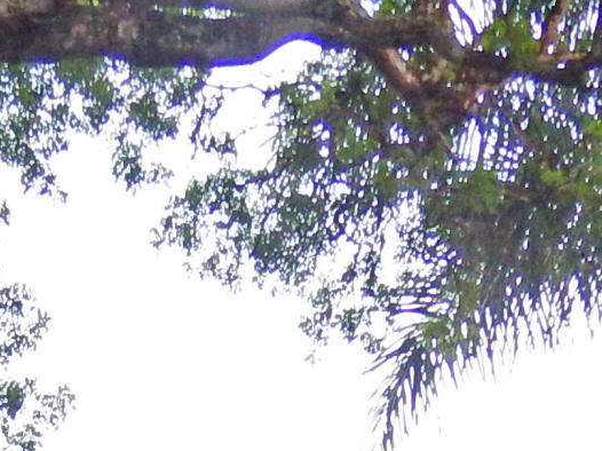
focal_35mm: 137
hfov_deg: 14.2
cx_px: -24
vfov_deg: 9.1
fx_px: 2381
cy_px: 1276
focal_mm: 4.3
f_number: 2.8
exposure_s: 1/200
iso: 125
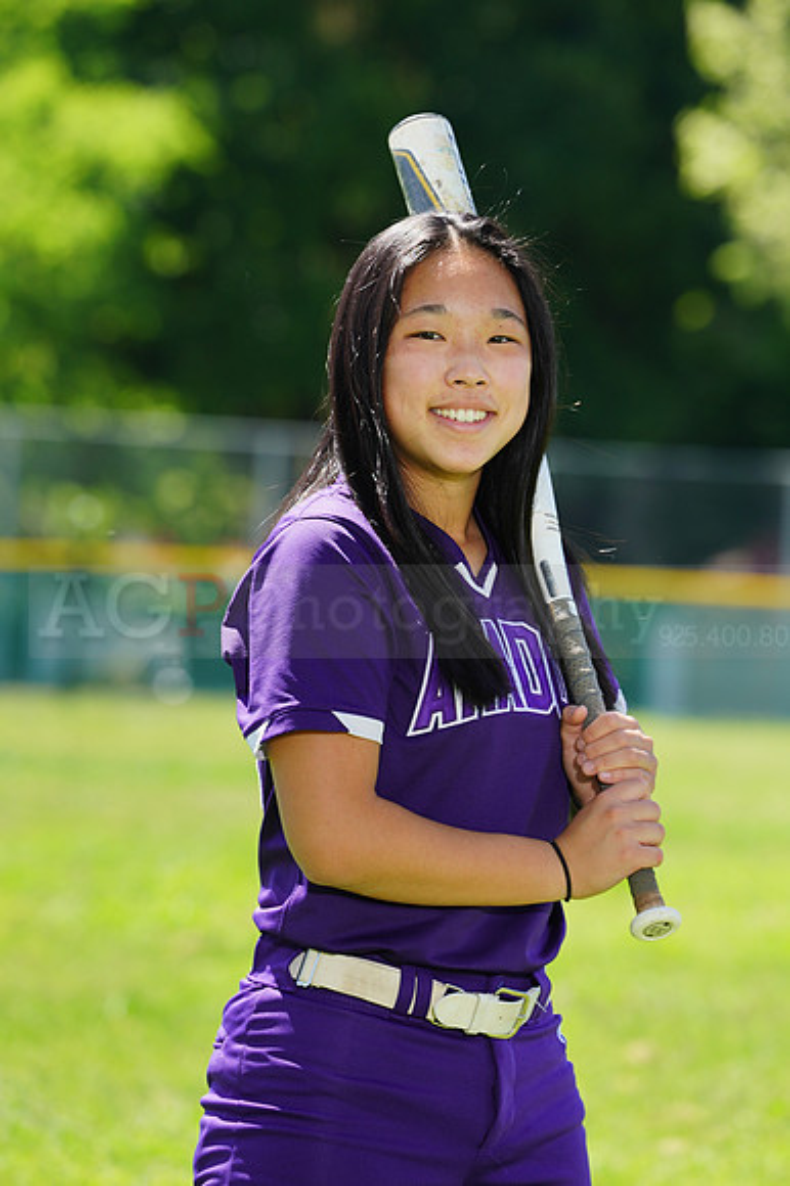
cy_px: 593
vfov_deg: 6.9
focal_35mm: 300
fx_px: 9886
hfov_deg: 4.6
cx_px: 395
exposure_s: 1/200
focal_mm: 300
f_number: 9
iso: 200
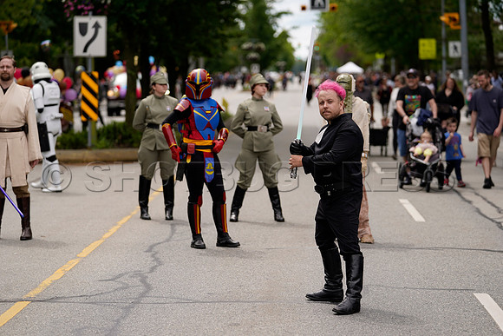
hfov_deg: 17.6
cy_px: 168
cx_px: 252
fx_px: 1621
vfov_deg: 11.8
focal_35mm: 116
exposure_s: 1/400
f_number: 3.2
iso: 125
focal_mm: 116
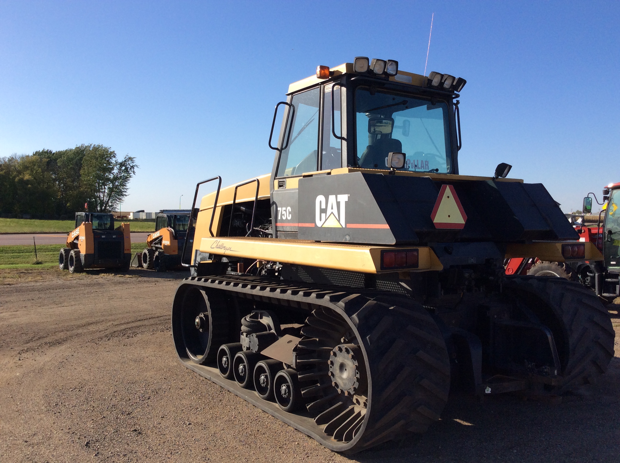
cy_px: 232
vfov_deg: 44.1
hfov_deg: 56.9
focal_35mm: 32
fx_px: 572
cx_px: 310
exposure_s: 1/1300
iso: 32
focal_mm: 3.3
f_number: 2.4
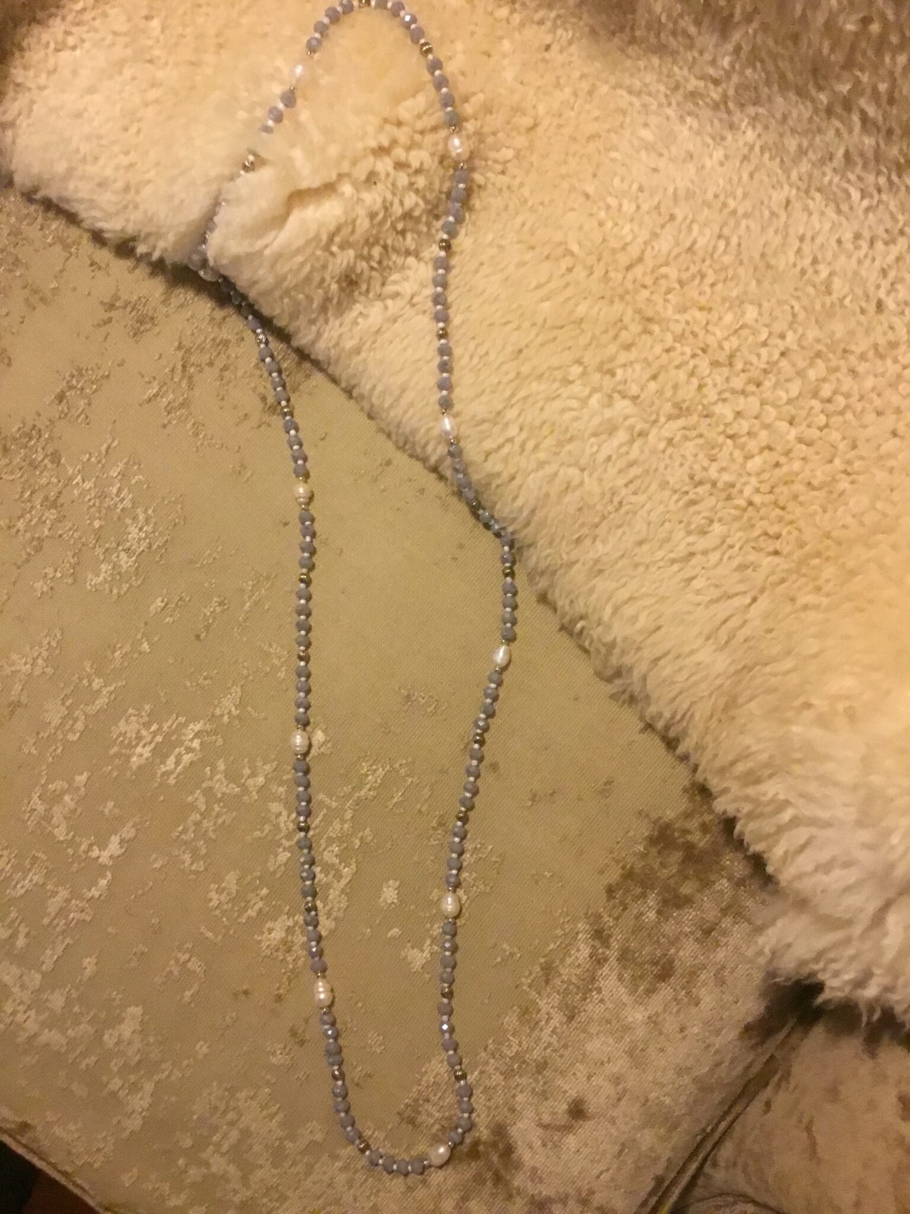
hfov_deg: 45.4
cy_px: 607
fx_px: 1087
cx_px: 455
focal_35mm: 31
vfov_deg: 58.4
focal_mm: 3.3
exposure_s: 1/30
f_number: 2.4
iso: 250
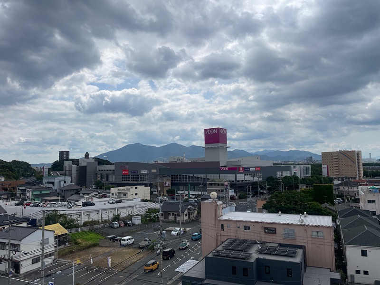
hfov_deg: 67.3
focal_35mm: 26
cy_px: 142
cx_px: 190
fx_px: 285
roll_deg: +1.1
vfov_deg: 53.1
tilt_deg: +4.9
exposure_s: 1/8403
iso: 32
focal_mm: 4.2
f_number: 1.6
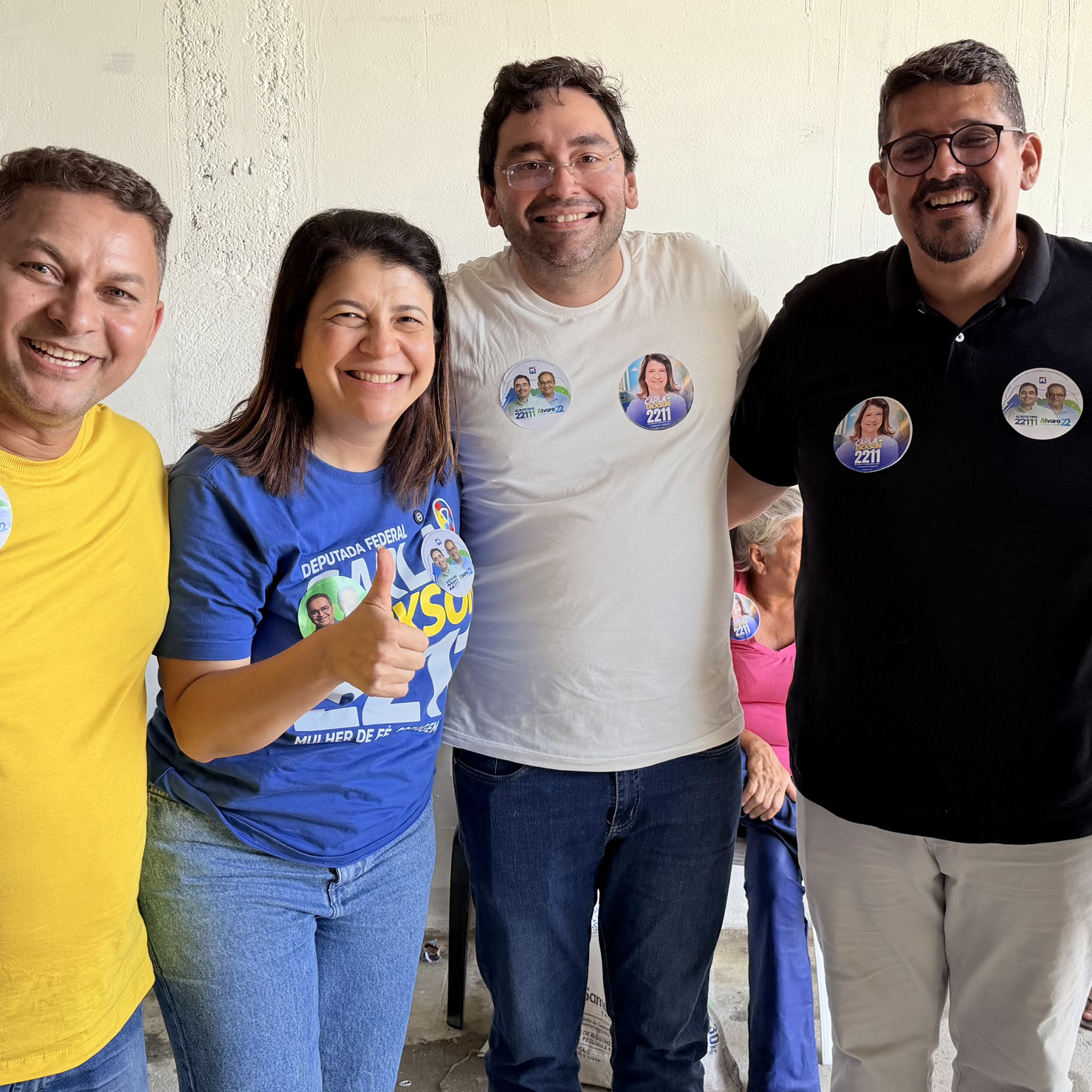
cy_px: 556
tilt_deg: -7.7
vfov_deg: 55.6
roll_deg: -0.4
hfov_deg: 54.9
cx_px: 397
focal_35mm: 29
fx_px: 1035
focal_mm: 6.76
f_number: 1.78
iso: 100
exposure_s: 1/121
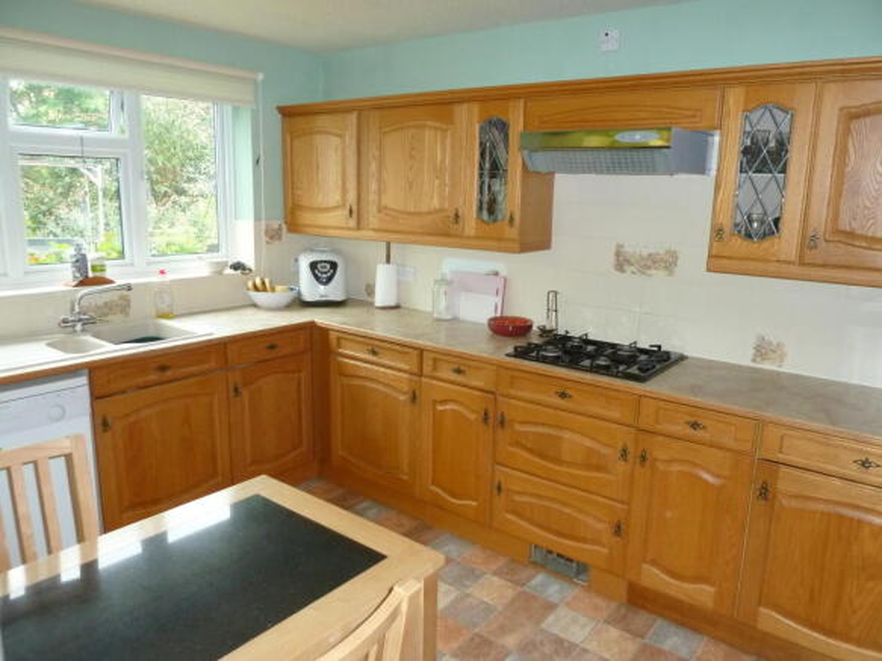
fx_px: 637
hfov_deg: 69.4
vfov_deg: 54.9
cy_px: 330
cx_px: 441
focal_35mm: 25
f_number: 3.3
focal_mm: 4.1
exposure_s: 1/30
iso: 250
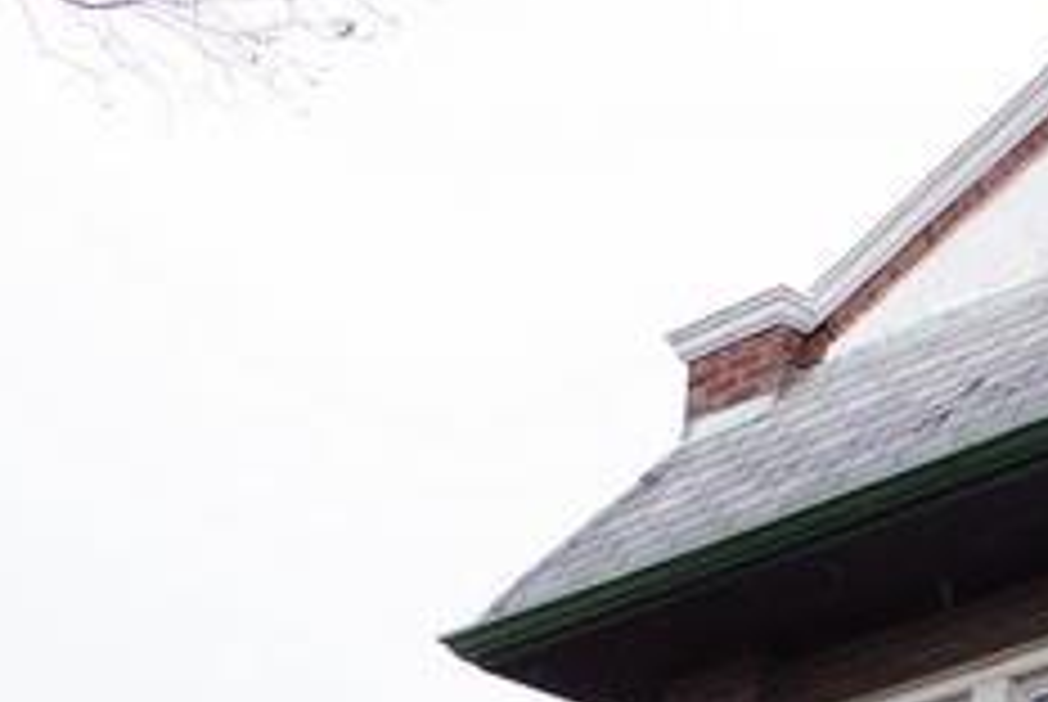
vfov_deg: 9.4
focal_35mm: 138
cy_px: 1316
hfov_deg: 13.6
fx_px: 4028
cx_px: 1750
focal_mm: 21
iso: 200
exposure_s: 1/250
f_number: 7.1
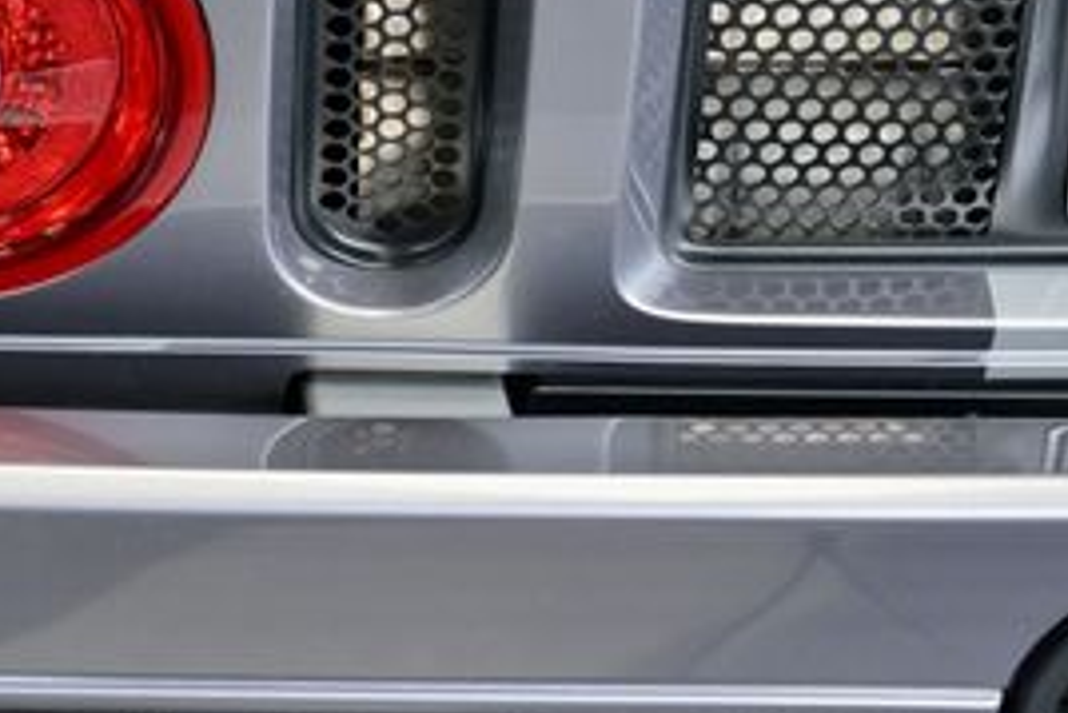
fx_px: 4601
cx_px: 307
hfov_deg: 13.2
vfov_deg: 8.9
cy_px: 219
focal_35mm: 155
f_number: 4.5
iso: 1250
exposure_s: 1/320
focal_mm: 65
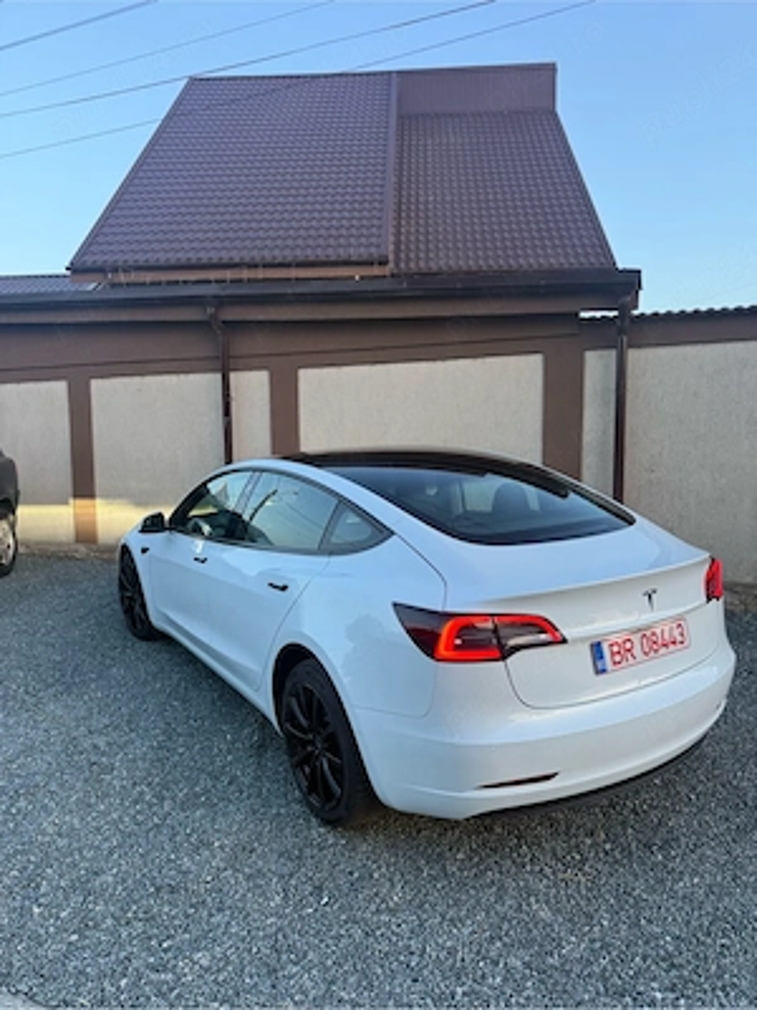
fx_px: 700
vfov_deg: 71.6
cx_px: 378
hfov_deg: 56.8
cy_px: 505
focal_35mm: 24
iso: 100
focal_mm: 6.76
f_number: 1.78
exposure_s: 1/121
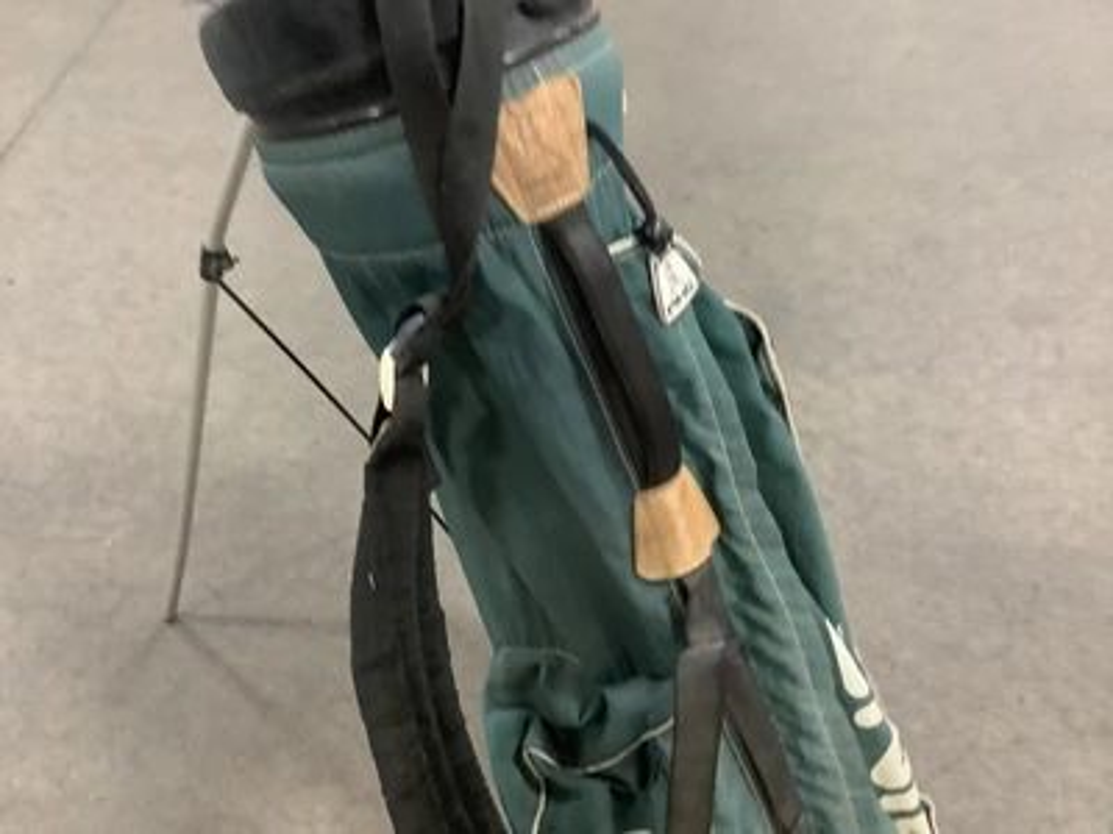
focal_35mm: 31
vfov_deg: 45.4
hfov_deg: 58.4
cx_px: 556
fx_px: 997
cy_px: 417
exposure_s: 1/30
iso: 640
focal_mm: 3.3
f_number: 2.4
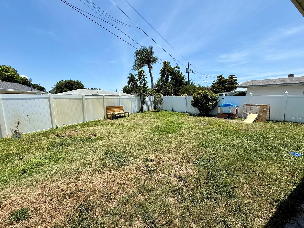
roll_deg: -0.5
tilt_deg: -7.4
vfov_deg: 81.7
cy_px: 117
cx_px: 147
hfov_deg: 98.1
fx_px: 132
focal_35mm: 15
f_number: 2.2
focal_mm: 2.22
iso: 50
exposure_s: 1/2024
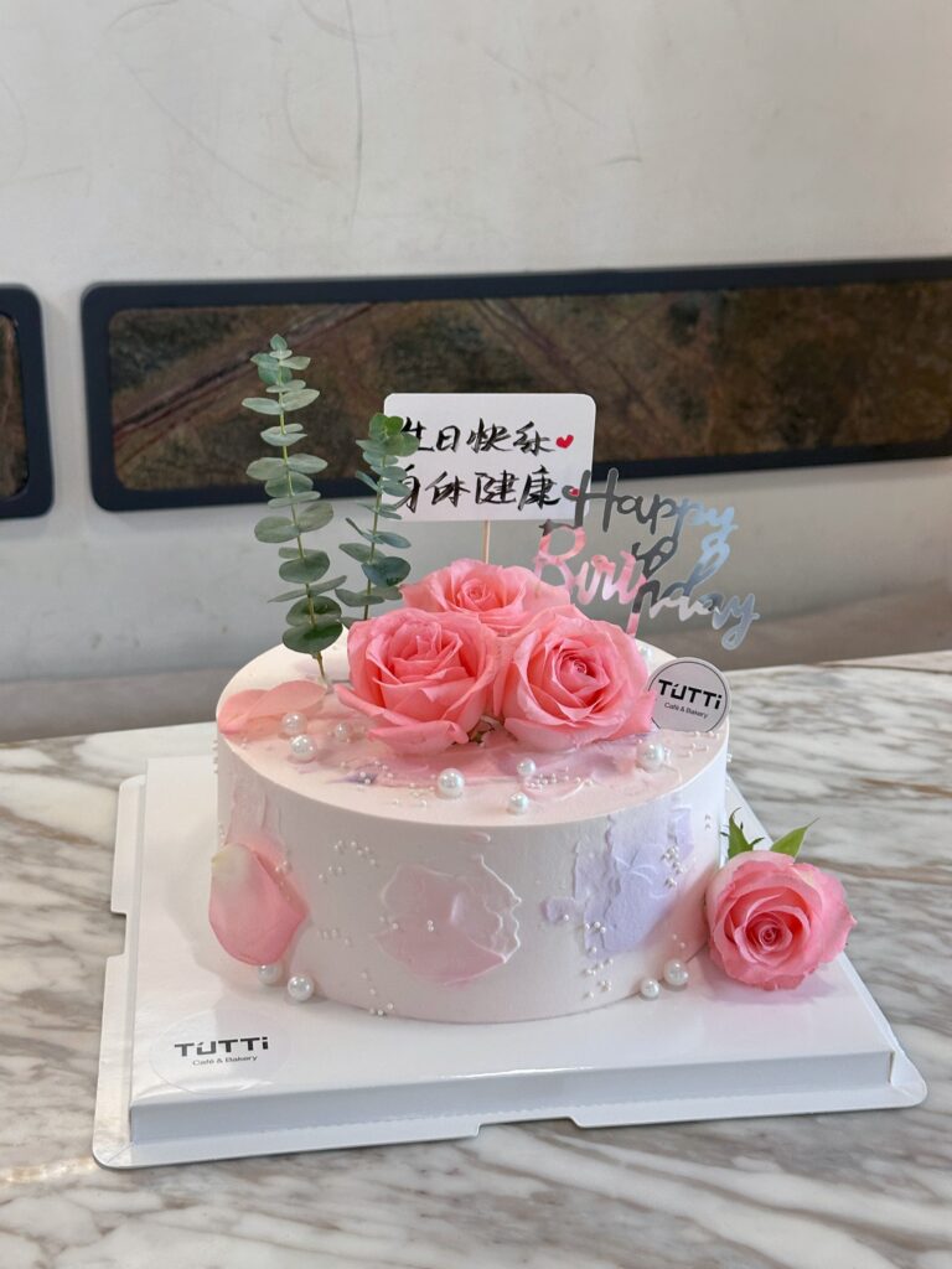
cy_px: 634
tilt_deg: -21.4
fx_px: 1760
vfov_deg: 39.7
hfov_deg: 30.3
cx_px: 476
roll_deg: -1.8
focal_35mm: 48
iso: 160
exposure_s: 1/50
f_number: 1.78
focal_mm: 6.86
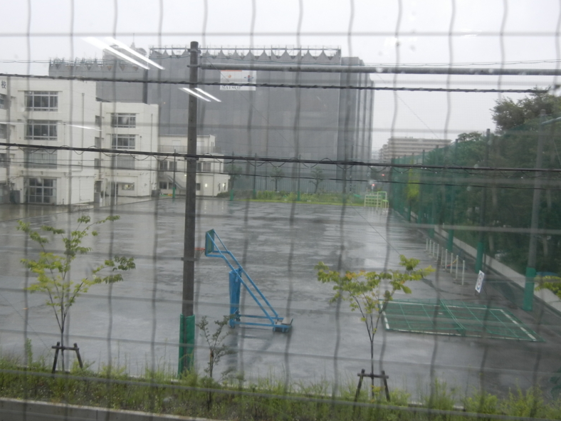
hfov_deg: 47.7
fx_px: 632
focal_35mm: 39
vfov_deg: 36.8
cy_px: 210
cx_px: 238
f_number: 3.5
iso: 160
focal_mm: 5.4
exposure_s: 1/43.1
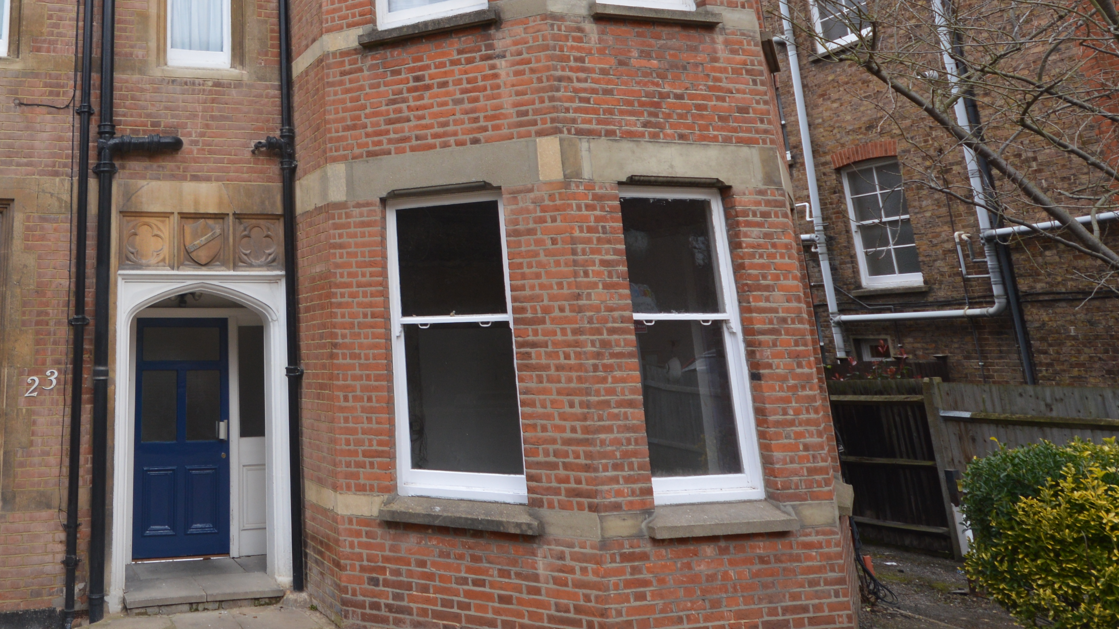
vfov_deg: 38.2
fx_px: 860
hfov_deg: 61.4
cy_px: 99
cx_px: 247
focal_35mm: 29
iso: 200
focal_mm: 10
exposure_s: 1/125
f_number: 5.6
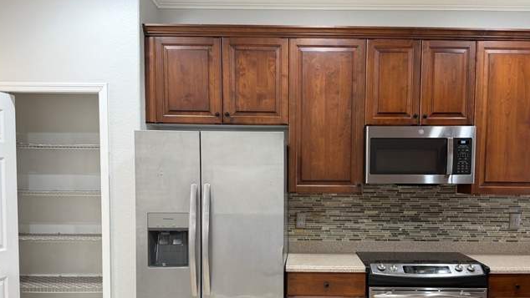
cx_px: 310
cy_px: 202
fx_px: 464
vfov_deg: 35.3
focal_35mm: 33
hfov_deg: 59.1
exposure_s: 1/60
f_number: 1.78
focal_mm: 6.76
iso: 160
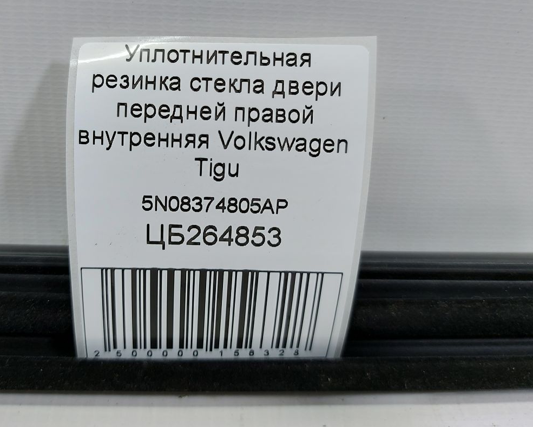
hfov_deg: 53.8
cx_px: 210
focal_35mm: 33
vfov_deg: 44.0
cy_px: 148
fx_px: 521
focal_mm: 5.23
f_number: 1.8
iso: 64
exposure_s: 1/50
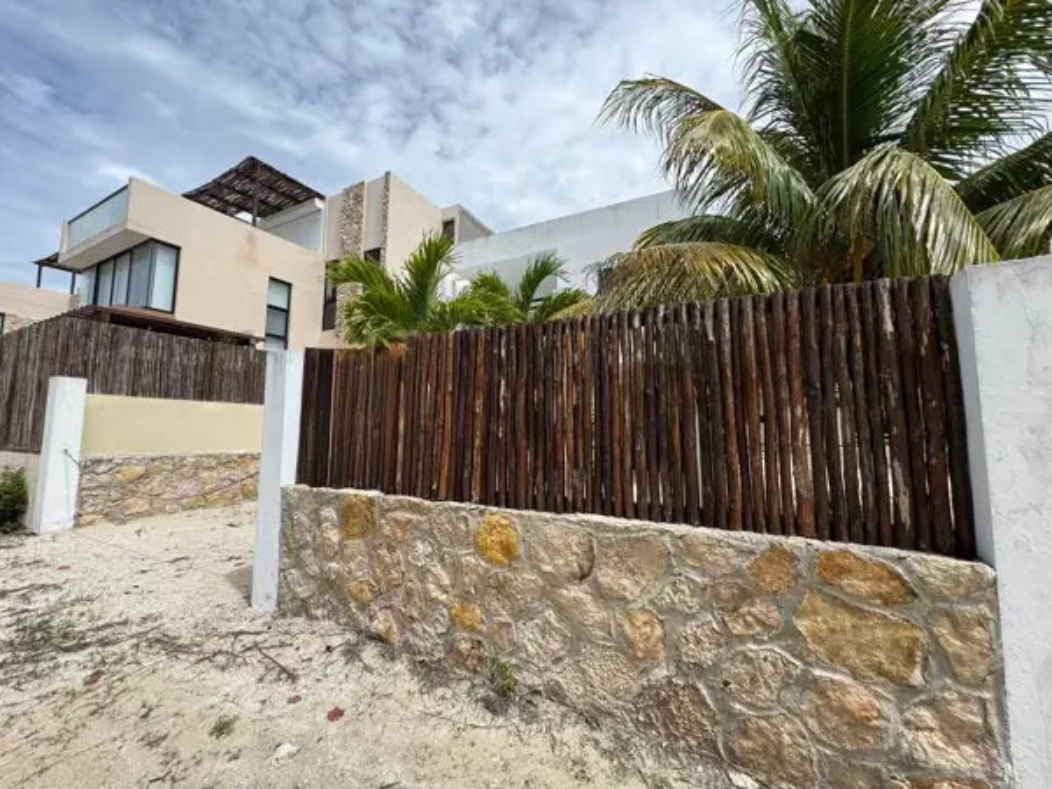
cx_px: 526
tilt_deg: +6.4
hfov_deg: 102.1
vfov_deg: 85.7
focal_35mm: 14
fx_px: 425
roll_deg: -0.7
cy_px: 394
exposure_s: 1/1536
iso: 50
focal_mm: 2.22
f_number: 2.2
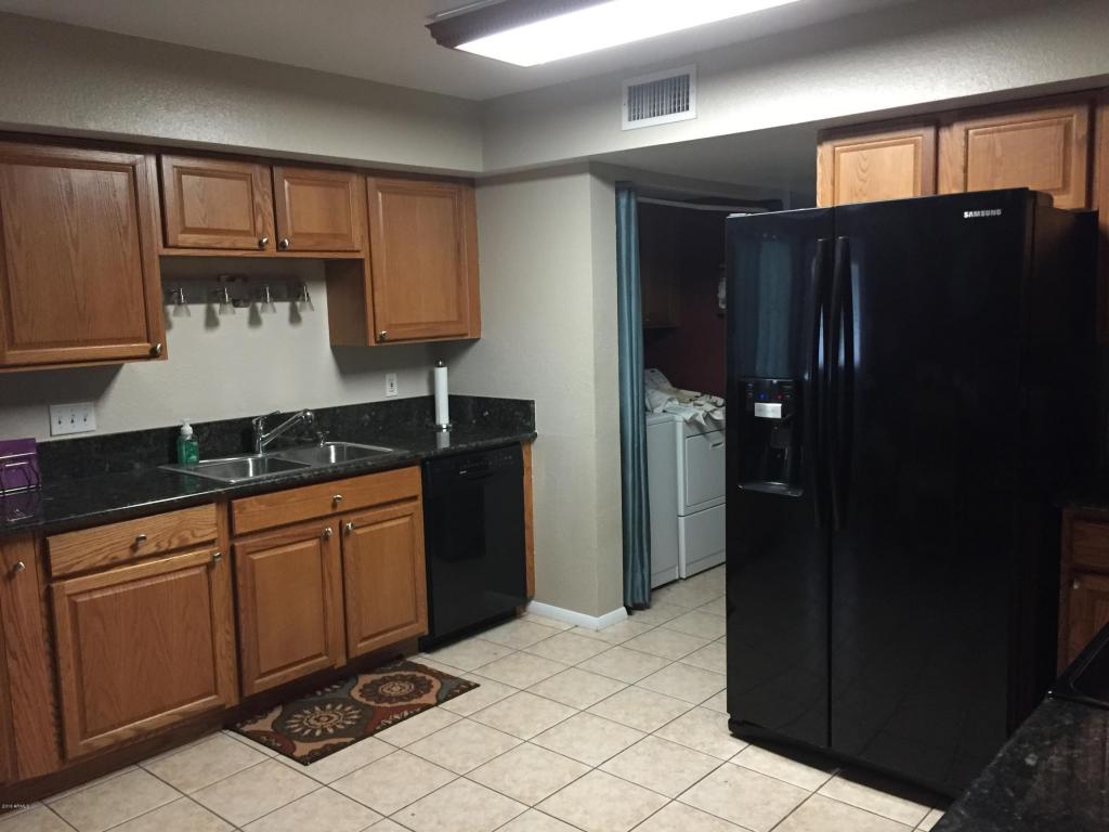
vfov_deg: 48.2
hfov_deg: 61.7
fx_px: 929
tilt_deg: -6.2
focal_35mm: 29
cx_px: 554
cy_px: 416
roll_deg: +0.9
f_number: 2.2
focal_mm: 4.15
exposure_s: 1/20
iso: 250
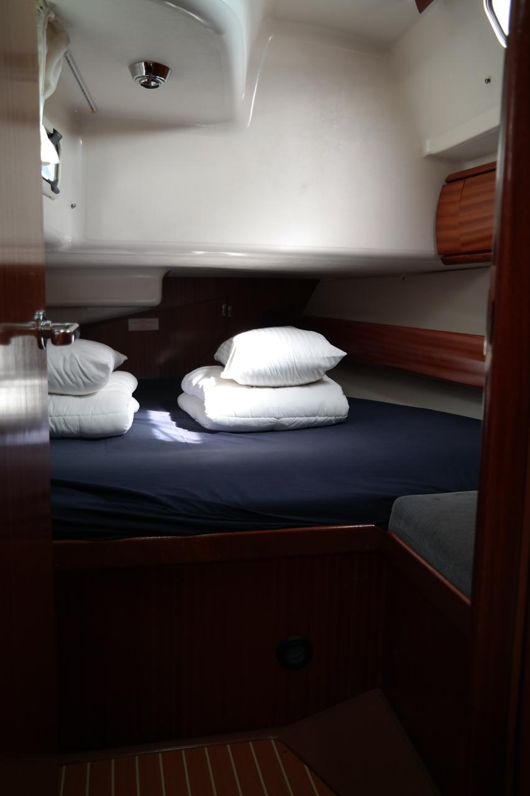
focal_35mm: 33
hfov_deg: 40.0
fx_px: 729
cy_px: 398
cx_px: 265
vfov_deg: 57.2
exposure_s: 1/40
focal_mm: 22
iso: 400
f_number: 4
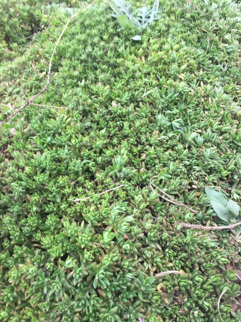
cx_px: 120
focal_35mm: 29
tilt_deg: -50.1
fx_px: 269
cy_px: 161
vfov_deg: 61.7
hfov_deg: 48.2
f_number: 2.2
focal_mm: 4.15
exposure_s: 1/100
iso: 32
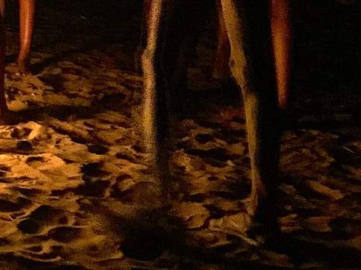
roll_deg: -0.3
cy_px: -81
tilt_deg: +0.2
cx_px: -139
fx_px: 991
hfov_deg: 18.8
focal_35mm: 95
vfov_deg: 14.9
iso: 2000
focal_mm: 4.15
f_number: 2.2
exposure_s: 1/17
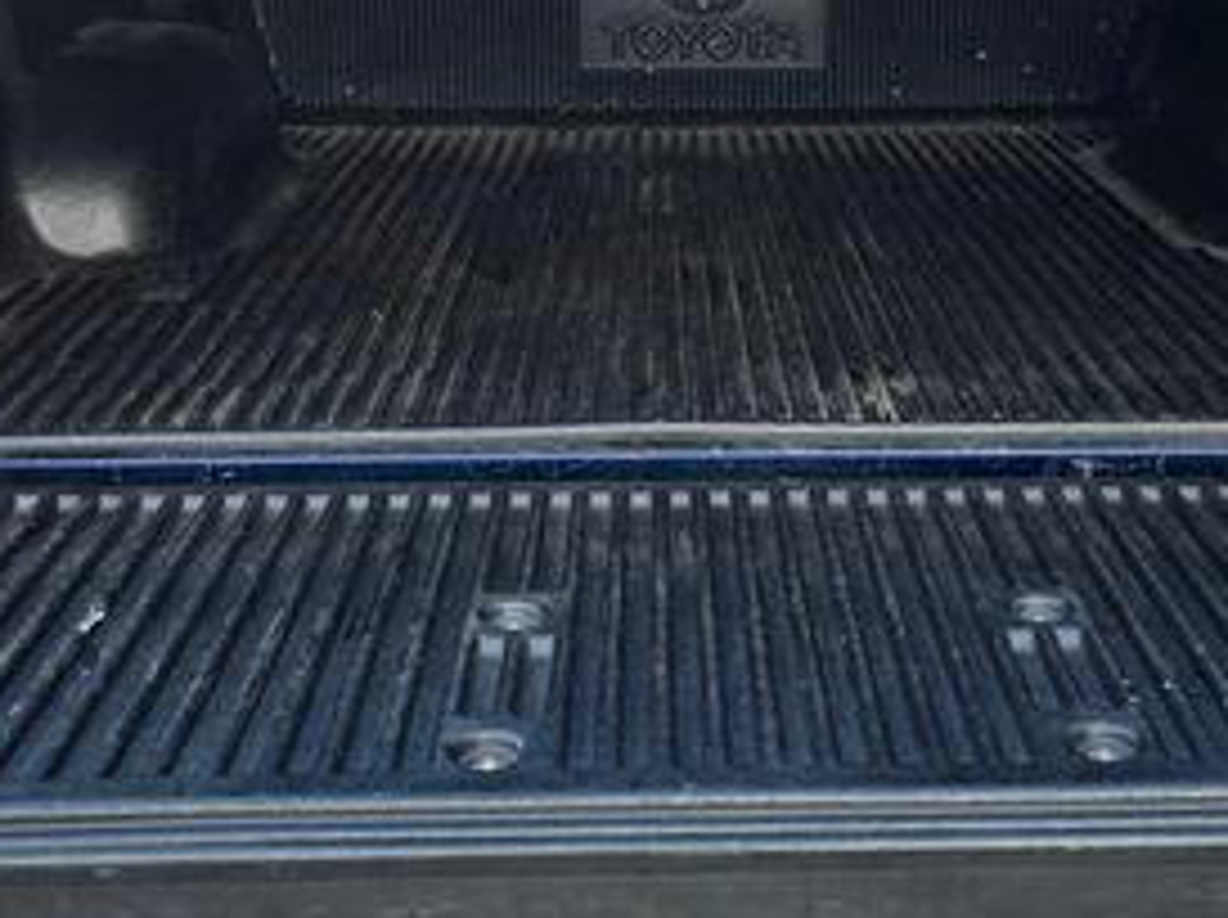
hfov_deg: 35.4
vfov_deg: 26.8
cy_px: 279
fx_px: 1913
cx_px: 769
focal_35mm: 54
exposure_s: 1/126
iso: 12
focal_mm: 6.3
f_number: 1.7
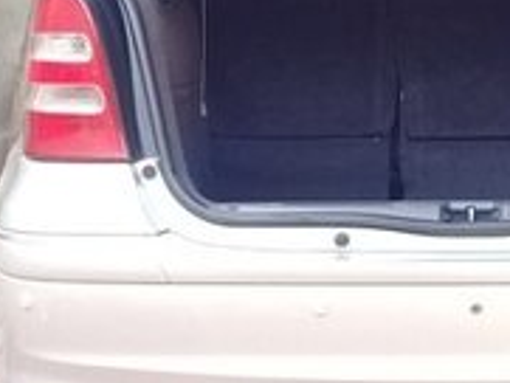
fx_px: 1253
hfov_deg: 22.4
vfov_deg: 16.3
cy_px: -144
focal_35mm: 85
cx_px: 459
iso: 64
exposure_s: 1/100
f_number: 2.2
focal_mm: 3.3
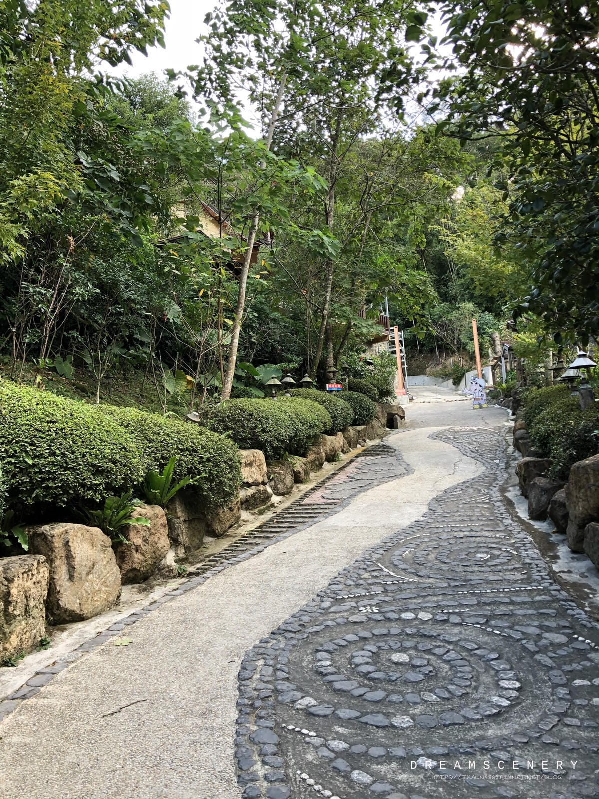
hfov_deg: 48.2
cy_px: 400
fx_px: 669
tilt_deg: +8.7
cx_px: 300
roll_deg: +2.6
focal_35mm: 29
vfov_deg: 61.7
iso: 50
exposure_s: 1/122
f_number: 1.8
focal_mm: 3.99
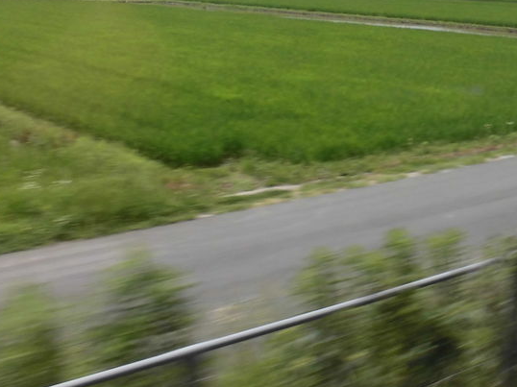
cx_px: 441
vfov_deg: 24.8
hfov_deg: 32.0
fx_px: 866
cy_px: 76
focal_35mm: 58
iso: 100
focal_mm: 4.6
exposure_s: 1/250
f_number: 3.5
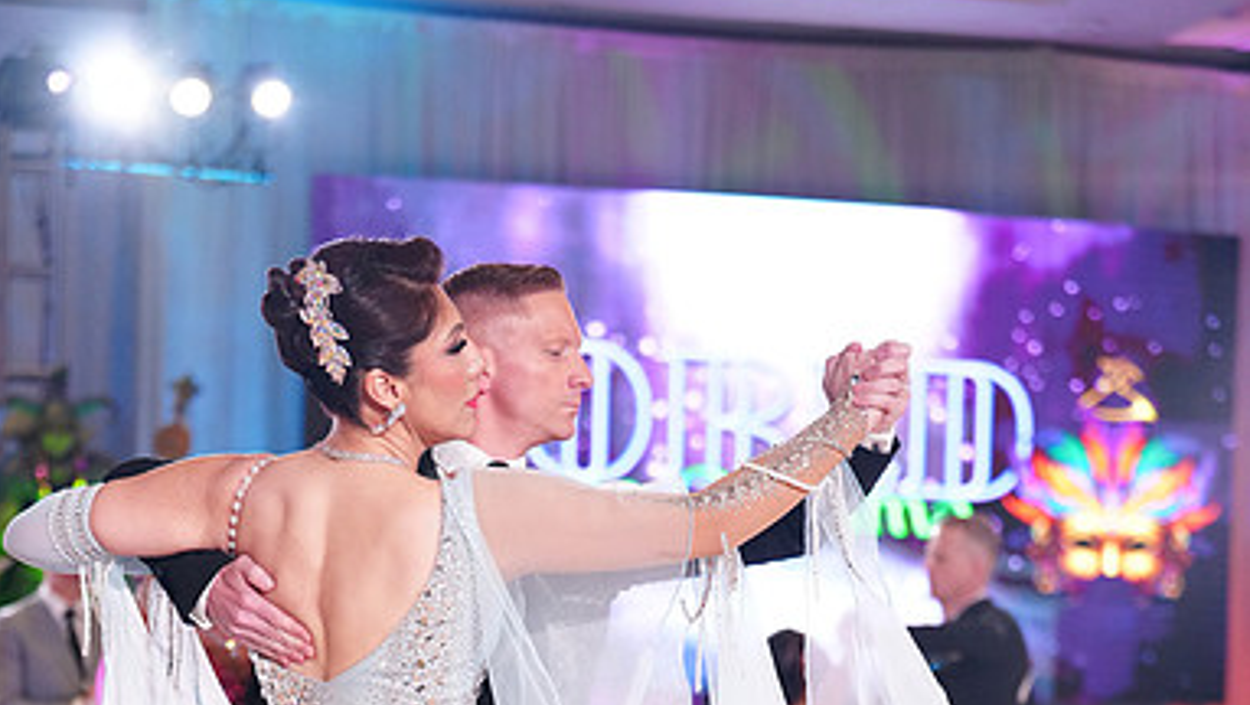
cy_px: 927
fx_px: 3681
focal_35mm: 111
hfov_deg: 19.3
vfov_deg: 10.7
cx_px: 622
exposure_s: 1/640
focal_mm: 70
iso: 2500
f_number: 2.8
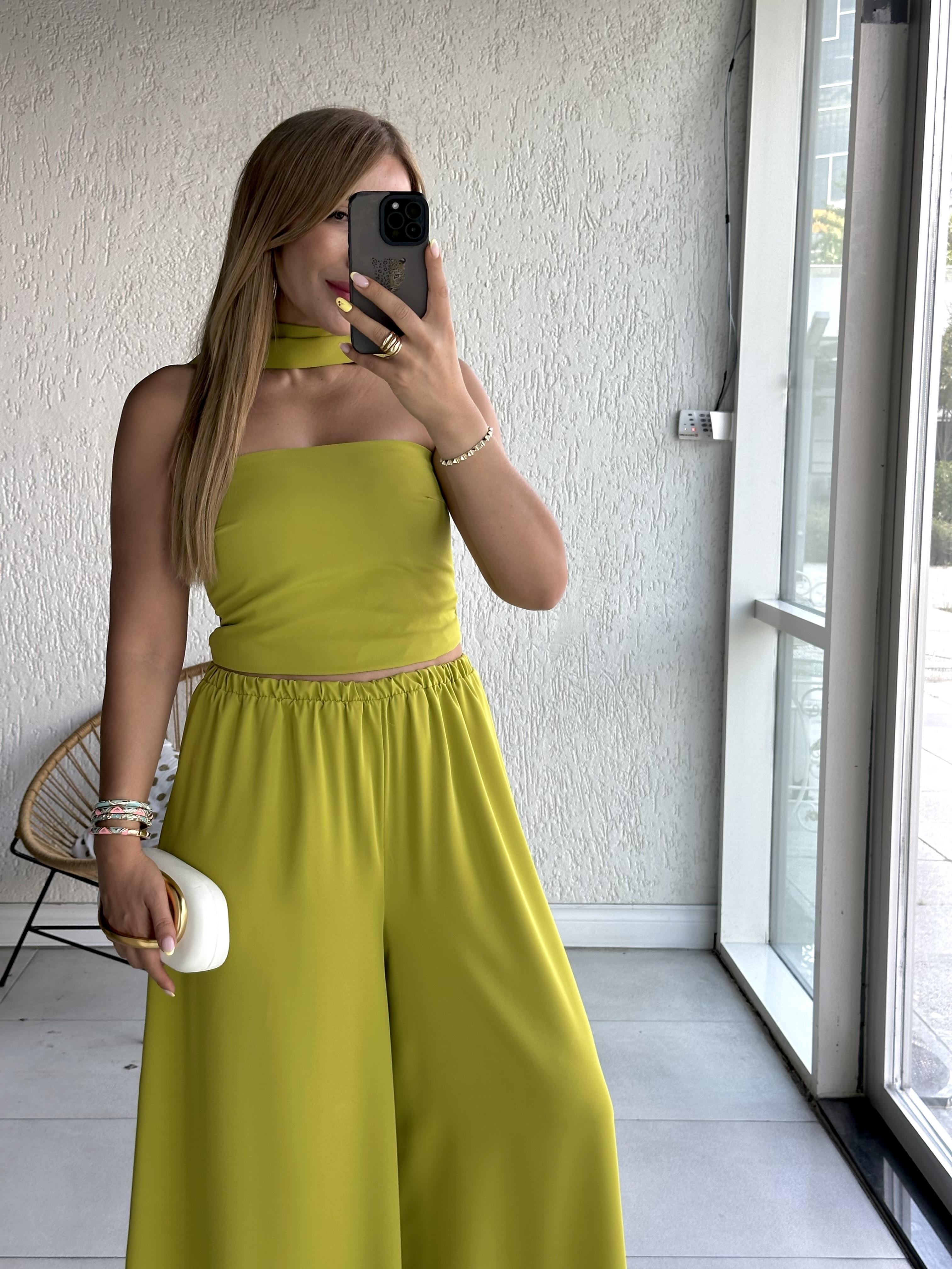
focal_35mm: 48
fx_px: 1760
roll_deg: -1.6
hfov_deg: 30.3
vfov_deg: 39.7
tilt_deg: -19.0
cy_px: 634
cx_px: 476
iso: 64
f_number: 1.78
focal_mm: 6.86
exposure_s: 1/238
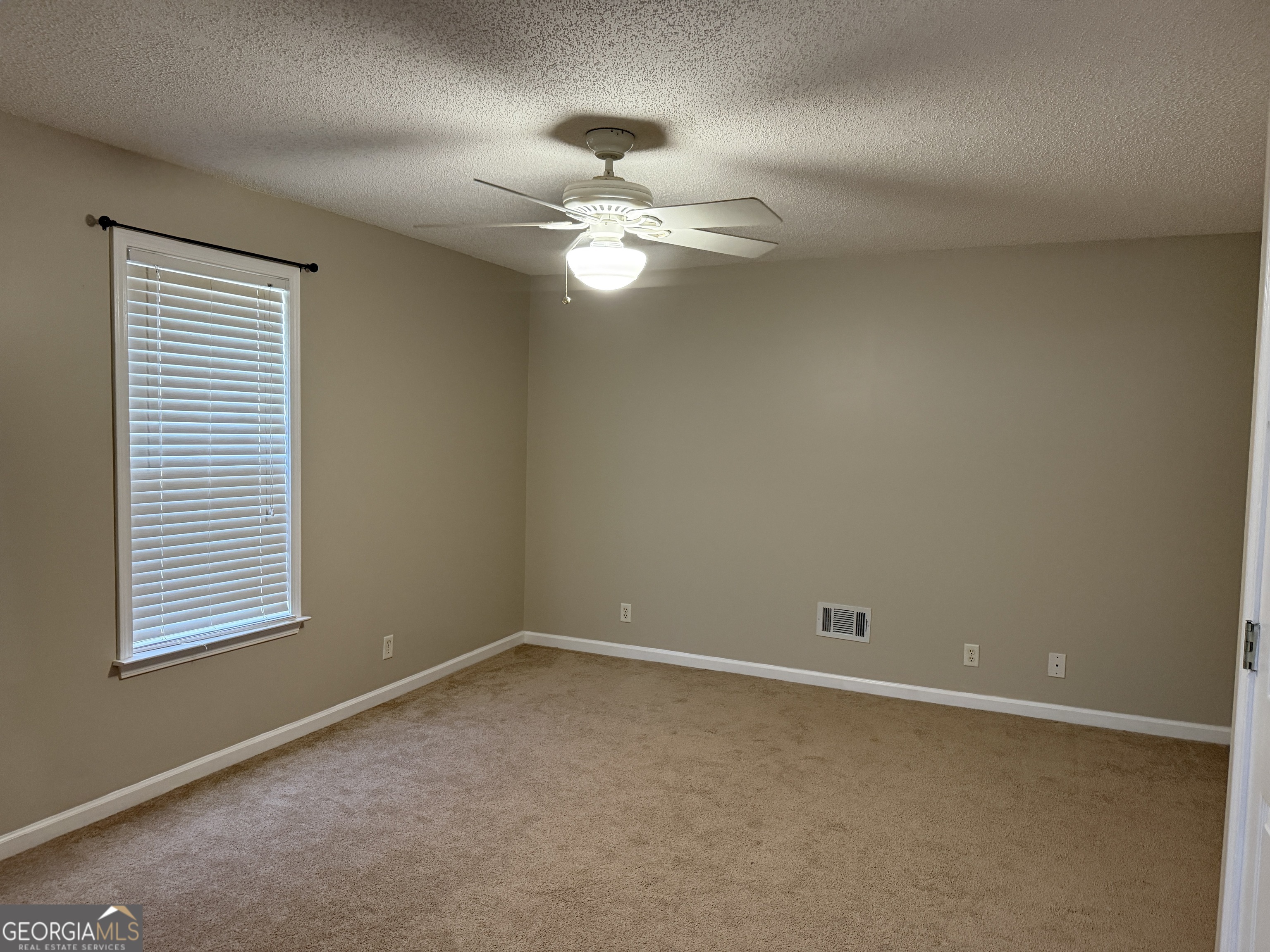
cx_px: 635
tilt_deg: -3.4
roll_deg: -0.9
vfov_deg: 56.8
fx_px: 881
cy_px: 476
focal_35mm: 24
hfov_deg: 71.6
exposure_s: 1/60
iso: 400
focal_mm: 6.76
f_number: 1.78
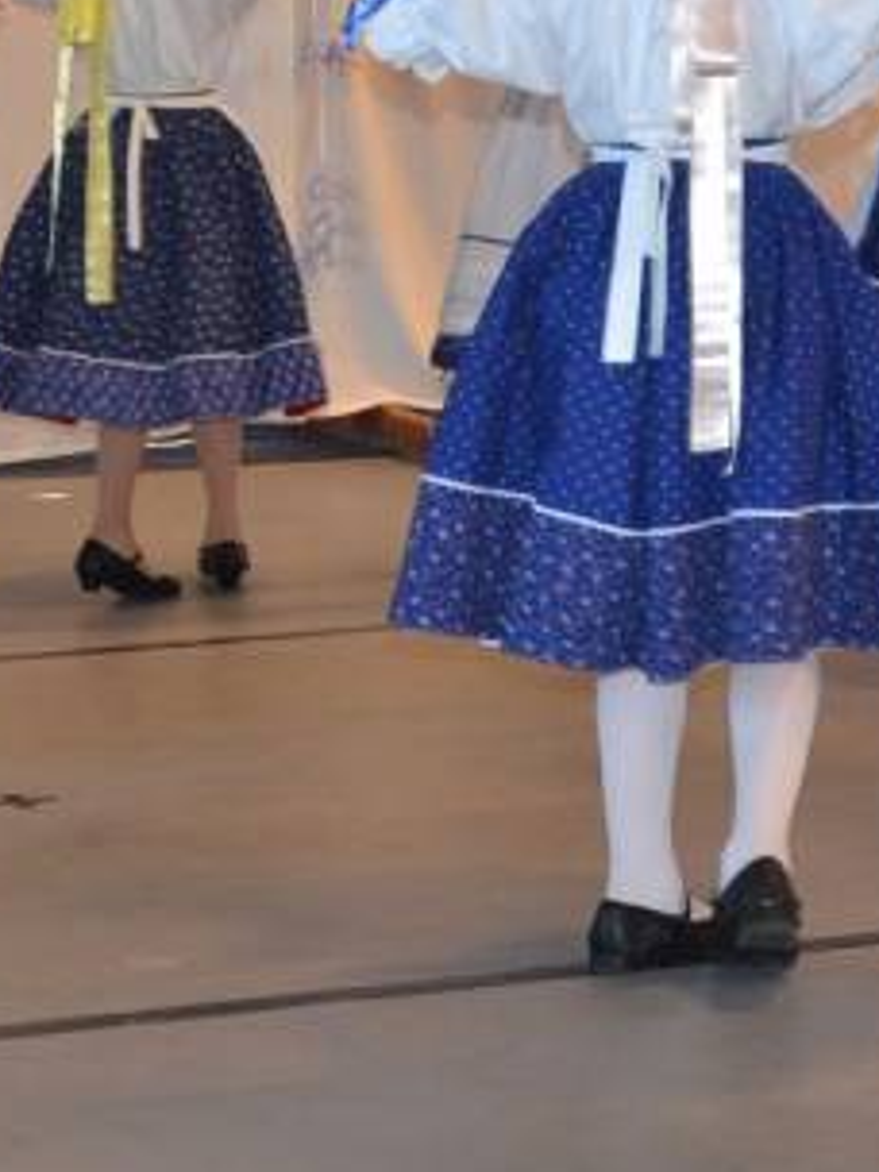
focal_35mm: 114
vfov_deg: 17.1
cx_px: 197
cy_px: 210
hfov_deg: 12.9
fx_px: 3860
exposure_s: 1/60
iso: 1000
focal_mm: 30
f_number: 4.2
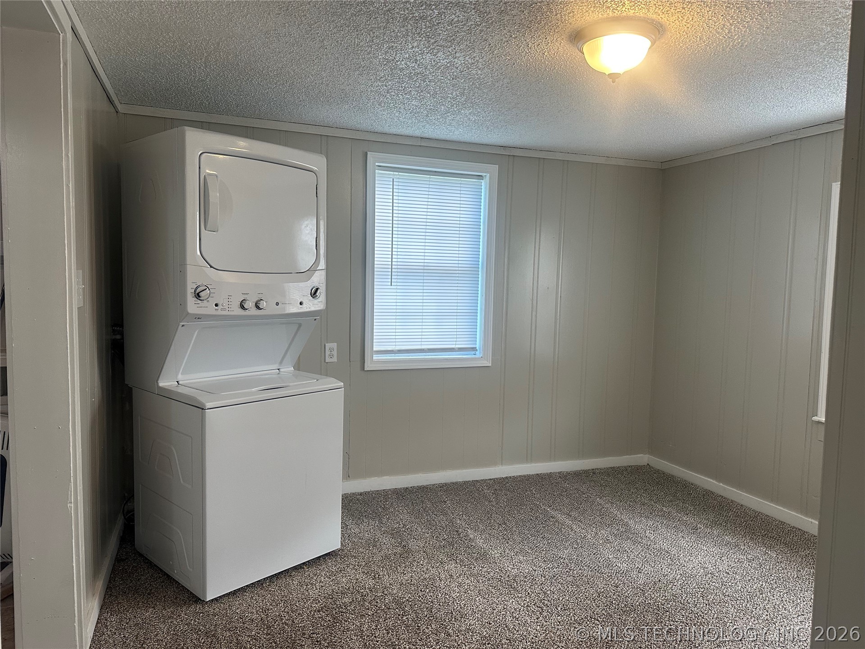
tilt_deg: -3.9
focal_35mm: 24
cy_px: 324
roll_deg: -2.0
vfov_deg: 56.8
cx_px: 432
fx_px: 600
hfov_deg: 71.6
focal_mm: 6.86
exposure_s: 1/120
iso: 200
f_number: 1.78
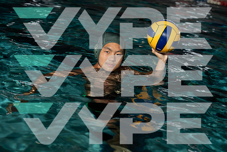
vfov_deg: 19.5
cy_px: 76
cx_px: 114
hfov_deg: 28.8
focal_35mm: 70
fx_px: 441
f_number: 4
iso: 100
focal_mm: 70
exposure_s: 1/250
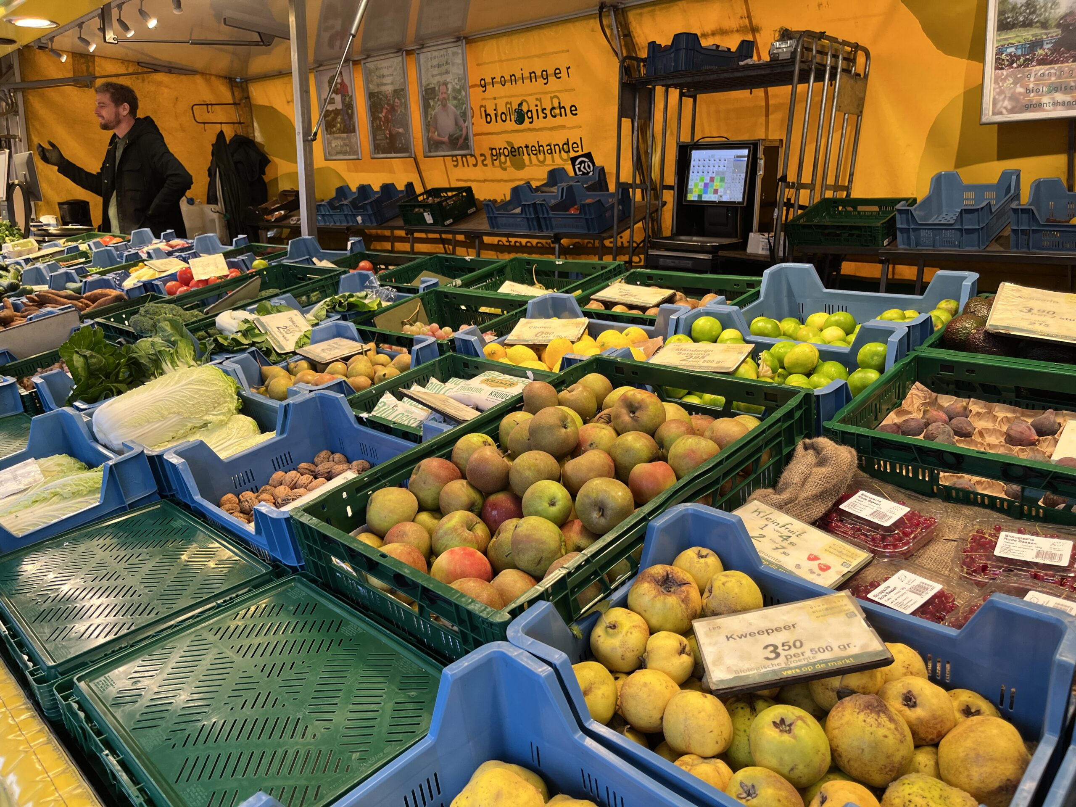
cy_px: 404
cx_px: 538
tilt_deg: -16.1
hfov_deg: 67.3
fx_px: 808
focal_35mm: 26
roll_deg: +2.0
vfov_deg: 53.1
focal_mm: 5.1
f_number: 1.6
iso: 80
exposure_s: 1/100
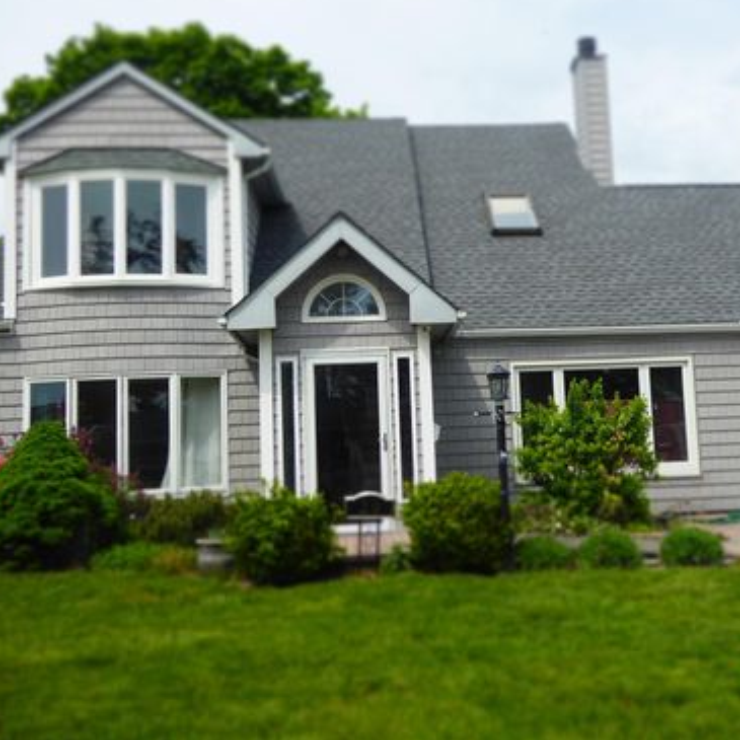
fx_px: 967
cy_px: 366
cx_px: 456
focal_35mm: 40
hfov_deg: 41.6
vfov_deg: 41.9
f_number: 3.6
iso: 80
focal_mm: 5.8
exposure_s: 1/800
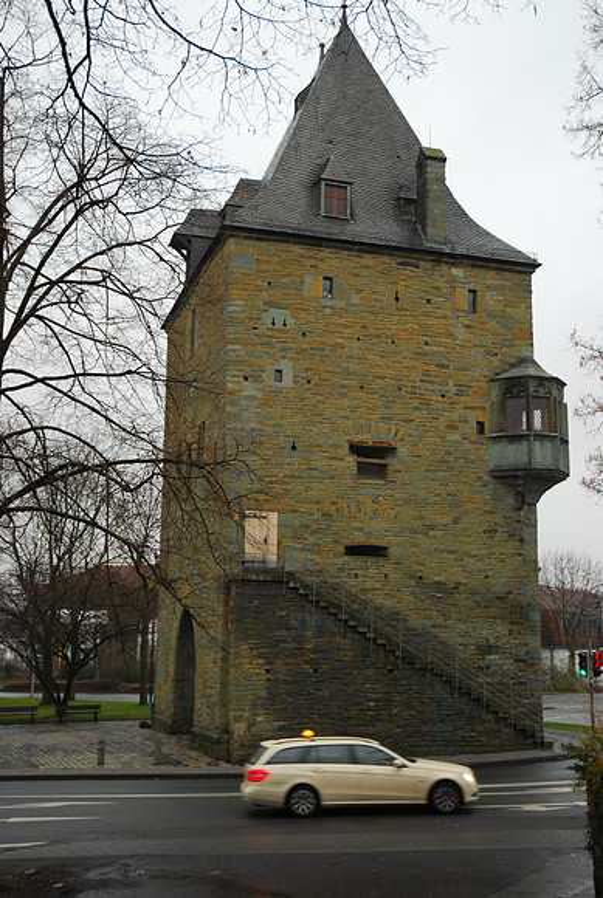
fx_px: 1088
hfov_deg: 31.0
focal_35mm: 44
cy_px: 449
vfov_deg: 44.9
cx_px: 302
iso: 250
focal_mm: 29
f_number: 3.8
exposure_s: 1/13
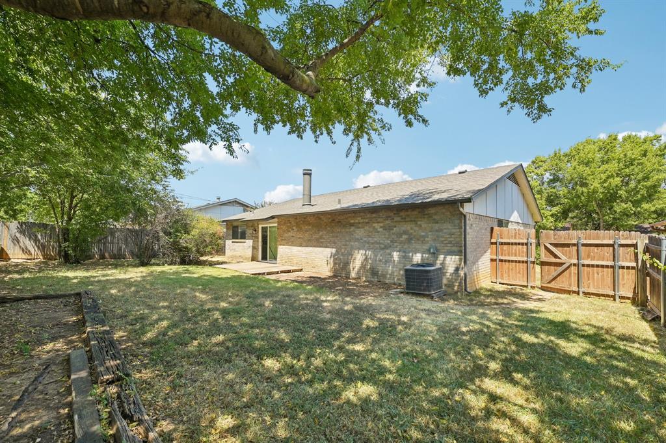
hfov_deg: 104.3
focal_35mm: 14
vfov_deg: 81.2
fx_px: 259
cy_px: 222
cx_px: 333
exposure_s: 1/400
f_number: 8
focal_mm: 14
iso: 400
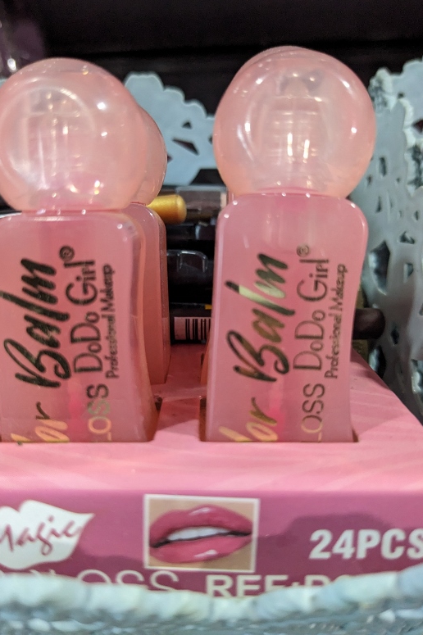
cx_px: 190
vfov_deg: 63.7
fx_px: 512
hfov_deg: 44.9
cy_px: 308
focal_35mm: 29
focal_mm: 4.38
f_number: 1.73
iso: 645
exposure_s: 1/75.7
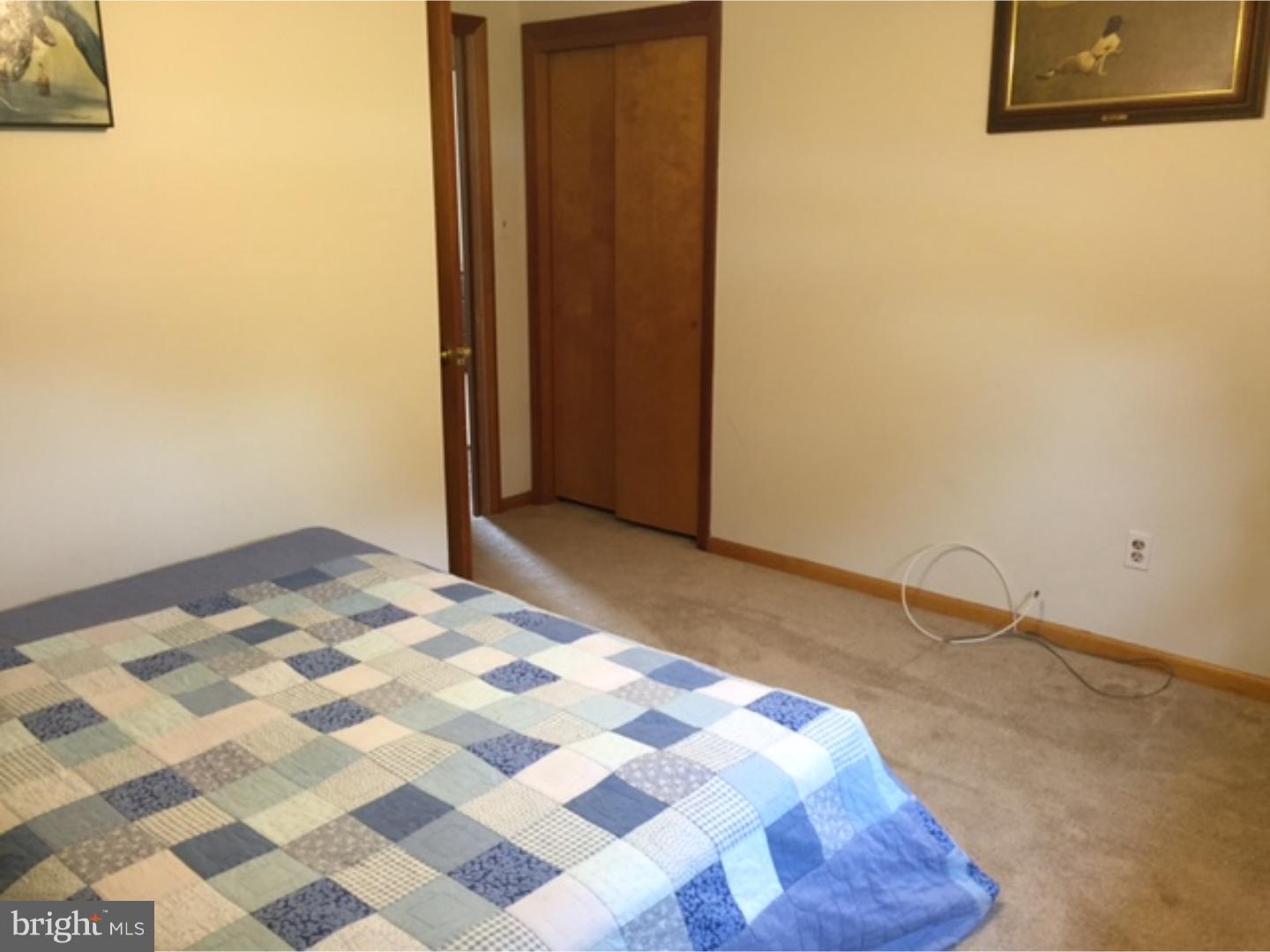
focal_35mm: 29
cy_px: 476
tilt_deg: -15.2
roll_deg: +0.0
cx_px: 635
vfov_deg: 48.2
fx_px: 1064
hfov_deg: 61.7
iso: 125
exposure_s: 1/30
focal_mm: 4.15
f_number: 2.2
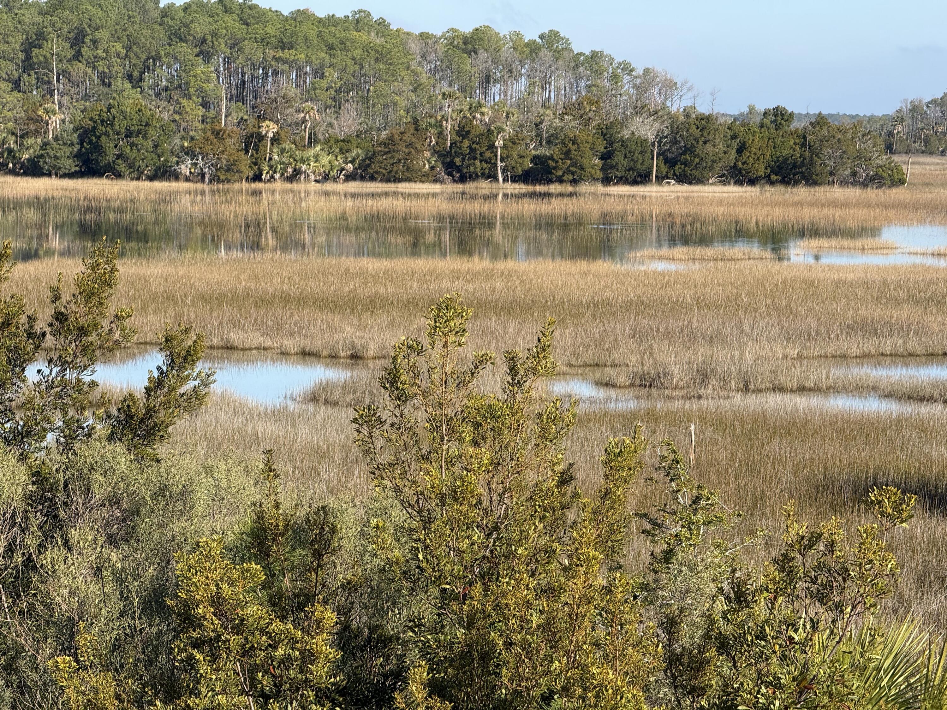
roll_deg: -0.5
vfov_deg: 12.3
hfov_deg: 16.4
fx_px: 3283
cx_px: 474
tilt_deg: -2.8
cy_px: 355
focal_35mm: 120
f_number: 2.8
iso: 64
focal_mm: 15.66
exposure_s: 1/1114
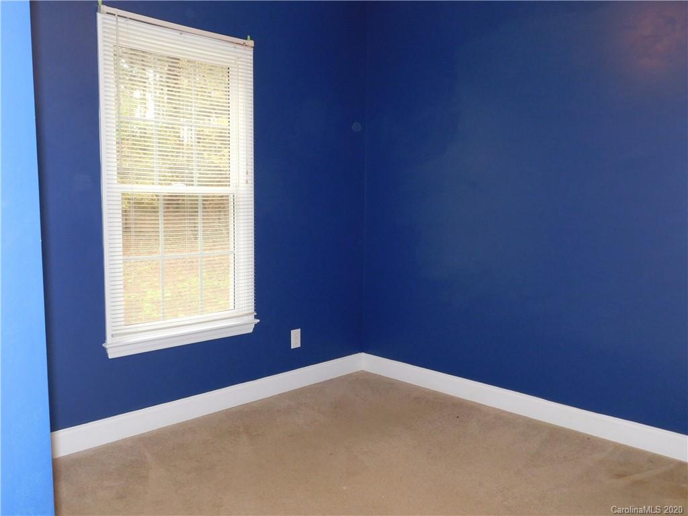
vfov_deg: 46.8
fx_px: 596
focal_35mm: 30
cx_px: 344
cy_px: 258
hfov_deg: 60.0
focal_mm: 5.3
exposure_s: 1/30
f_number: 3.2
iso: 200
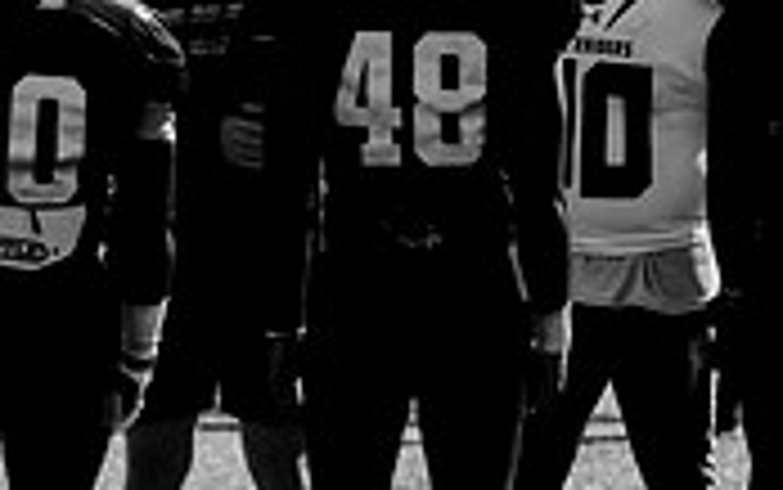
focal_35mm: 987
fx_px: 21075
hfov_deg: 2.1
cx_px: 454
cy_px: 292
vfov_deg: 1.3
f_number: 6
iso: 125
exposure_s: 1/400
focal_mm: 270
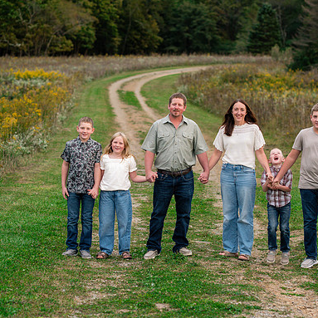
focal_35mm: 124
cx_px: 187
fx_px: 1289
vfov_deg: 14.1
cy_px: 176
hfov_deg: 14.1
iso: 640
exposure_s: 1/250
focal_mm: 85
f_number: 3.2
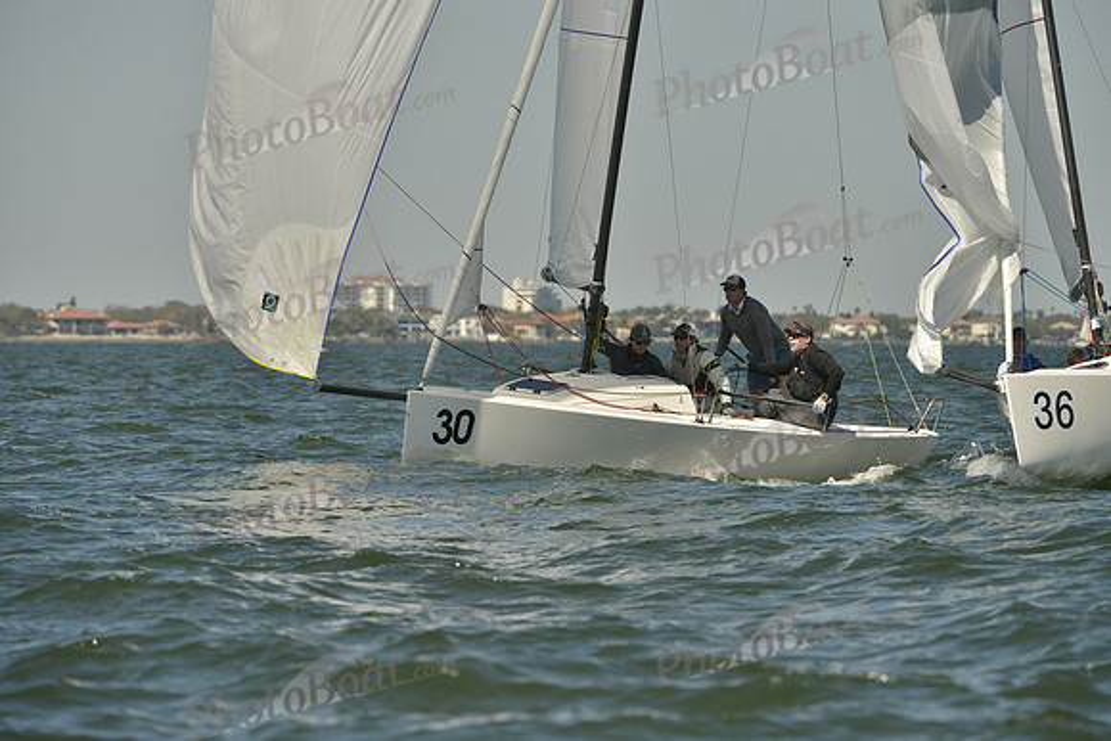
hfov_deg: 6.6
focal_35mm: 310
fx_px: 9569
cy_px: 370
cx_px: 556
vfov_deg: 4.4
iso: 280
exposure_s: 1/1250
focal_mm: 310
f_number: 9
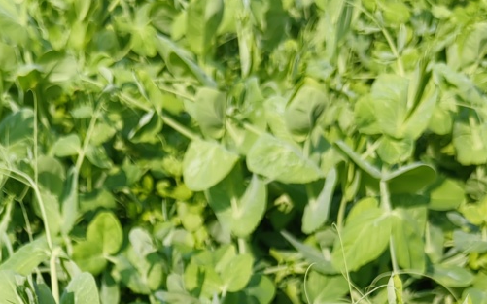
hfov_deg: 32.8
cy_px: 449
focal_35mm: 61
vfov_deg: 18.9
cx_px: 122
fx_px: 810
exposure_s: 1/1912
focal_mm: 5.52
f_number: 1.9
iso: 50
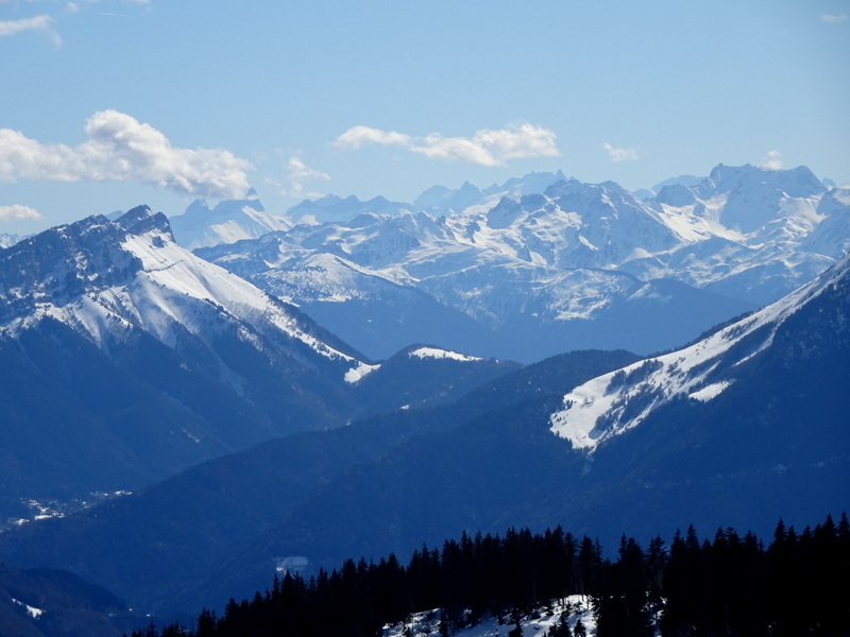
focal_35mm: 219
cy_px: 318
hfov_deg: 9.0
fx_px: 5378
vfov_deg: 6.8
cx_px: 425
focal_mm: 37.35
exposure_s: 1/640
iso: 80
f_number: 6.3
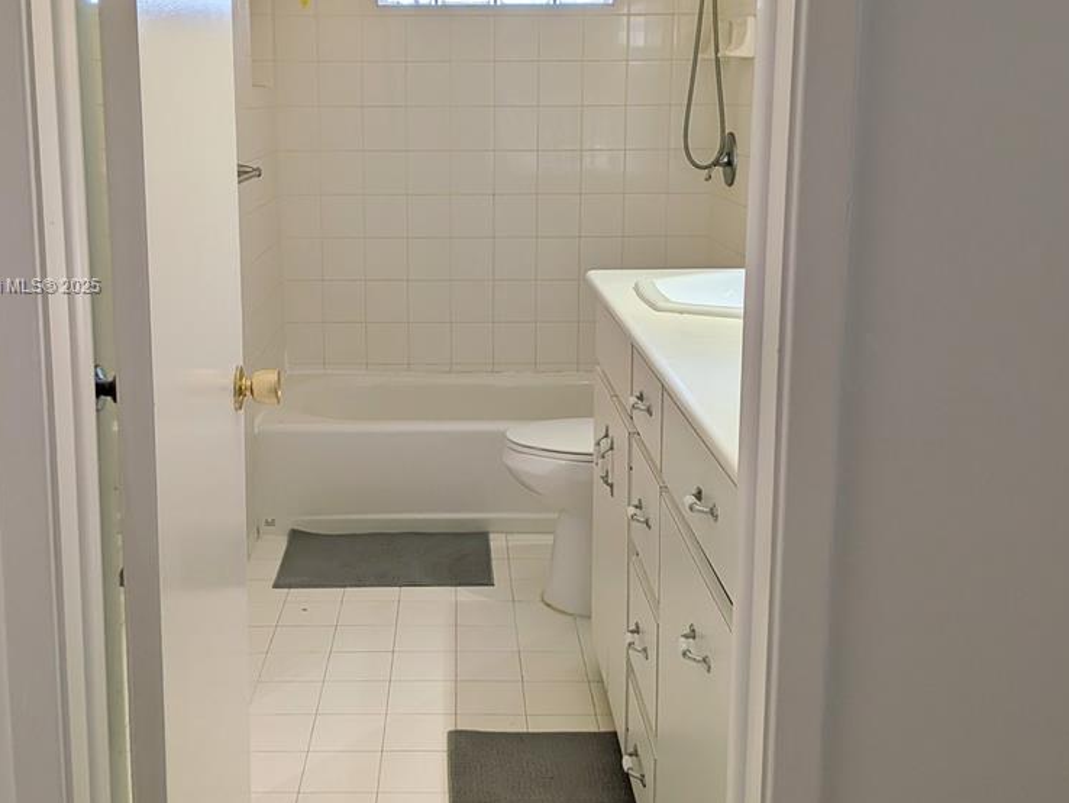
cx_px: 487
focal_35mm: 39
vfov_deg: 36.6
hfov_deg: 47.8
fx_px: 1205
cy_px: 287
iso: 29
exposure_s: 1/102
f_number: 1.7
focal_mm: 4.53
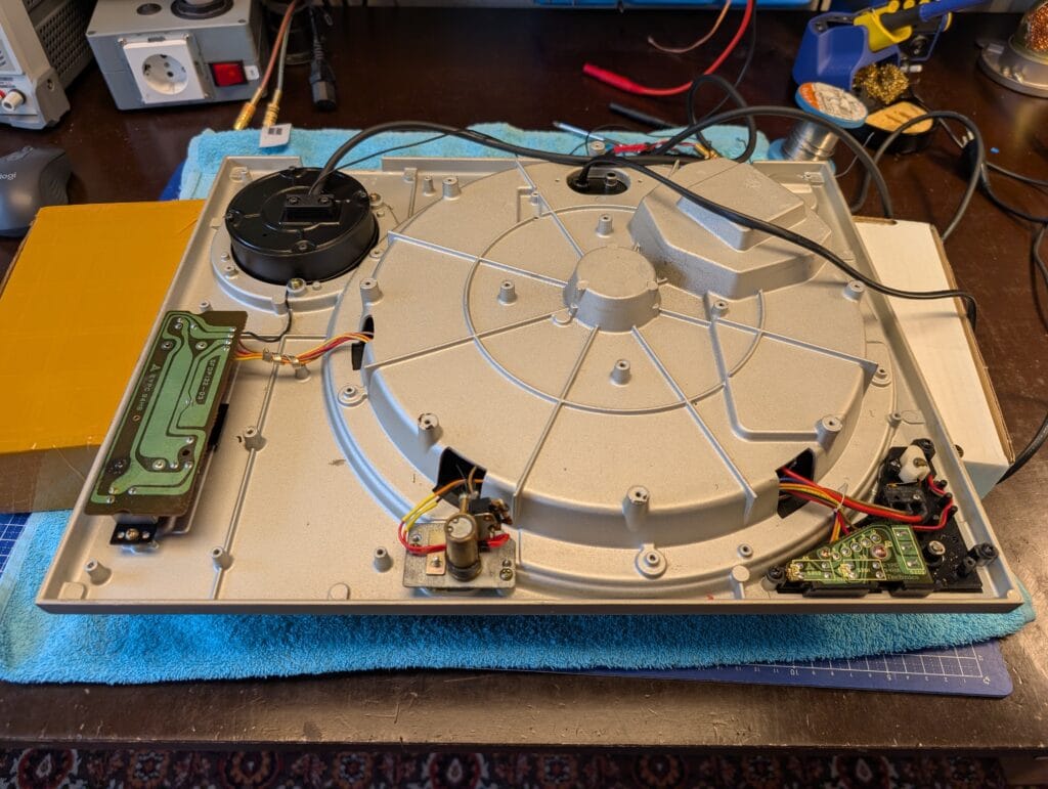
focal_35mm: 24
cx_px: 524
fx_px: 728
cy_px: 394
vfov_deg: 56.9
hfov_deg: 71.5
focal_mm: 6.9
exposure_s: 1/50
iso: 35
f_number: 1.68
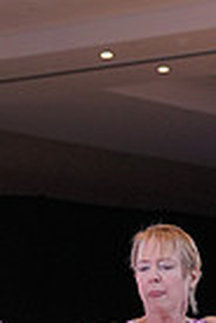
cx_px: -15
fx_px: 1890
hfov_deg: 6.5
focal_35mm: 210
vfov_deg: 9.5
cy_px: 510
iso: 1600
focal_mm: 50
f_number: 3.5
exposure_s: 1/500
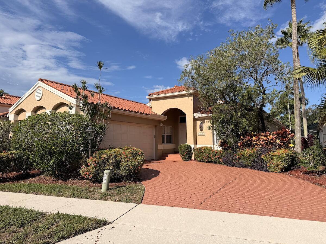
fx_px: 226
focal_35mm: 24
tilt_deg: +5.7
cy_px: 122
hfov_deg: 71.6
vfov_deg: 56.8
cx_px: 163
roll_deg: -0.7
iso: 80
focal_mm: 6.76
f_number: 1.78
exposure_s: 1/6711
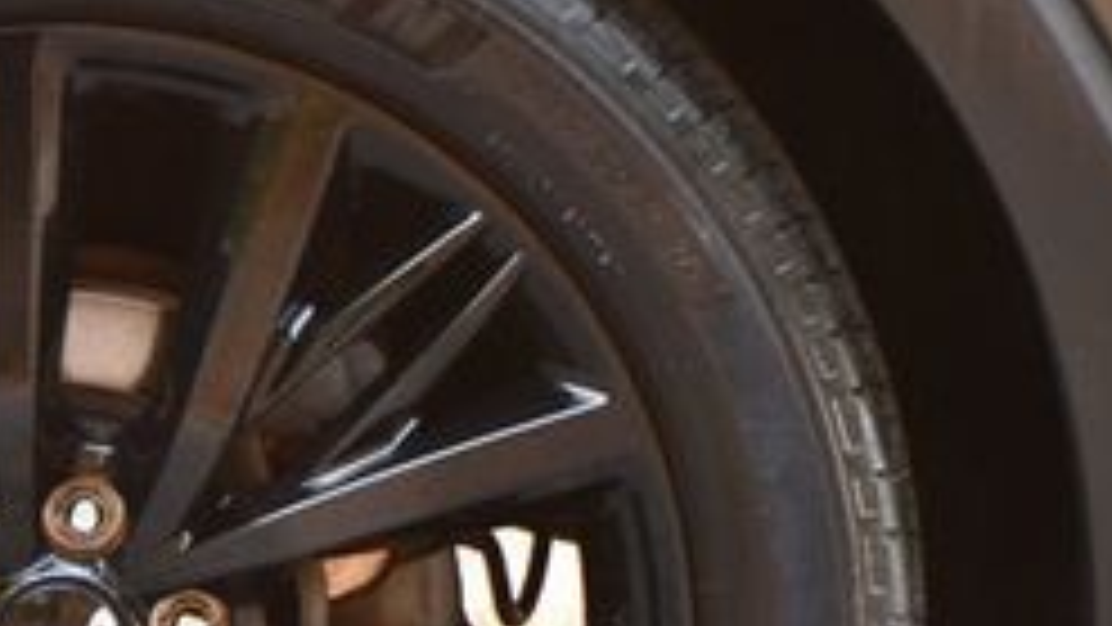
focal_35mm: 386
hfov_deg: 5.6
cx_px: 86
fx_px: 11383
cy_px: 585
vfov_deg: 3.1
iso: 1250
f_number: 4.8
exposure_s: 1/125
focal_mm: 95
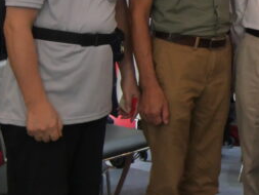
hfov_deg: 16.5
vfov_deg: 14.4
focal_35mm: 97
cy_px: -86
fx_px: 726
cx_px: 483
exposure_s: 1/200
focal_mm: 12
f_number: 5
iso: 1000
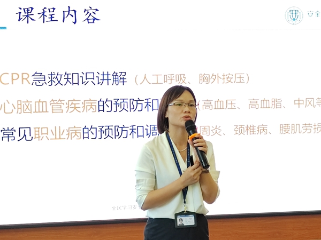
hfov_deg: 23.3
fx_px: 779
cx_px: 160
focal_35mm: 84
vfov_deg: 17.6
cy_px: 120
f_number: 1.8
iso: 1525
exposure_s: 1/100
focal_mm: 6.14
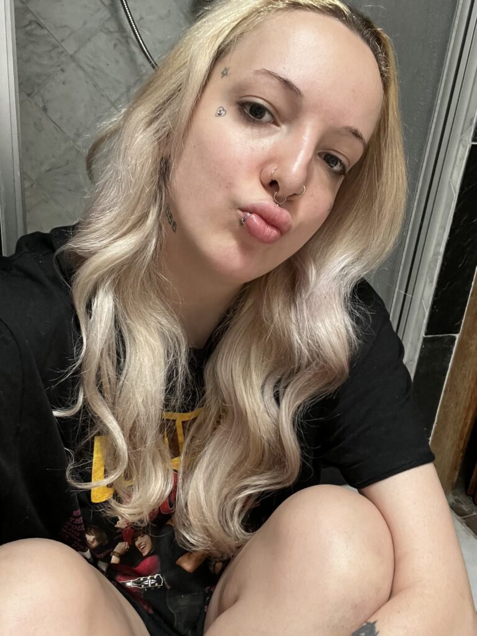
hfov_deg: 46.8
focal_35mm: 30
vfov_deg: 60.0
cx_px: 238
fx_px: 551
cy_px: 318
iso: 250
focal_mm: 2.71
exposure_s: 1/60
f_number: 2.2
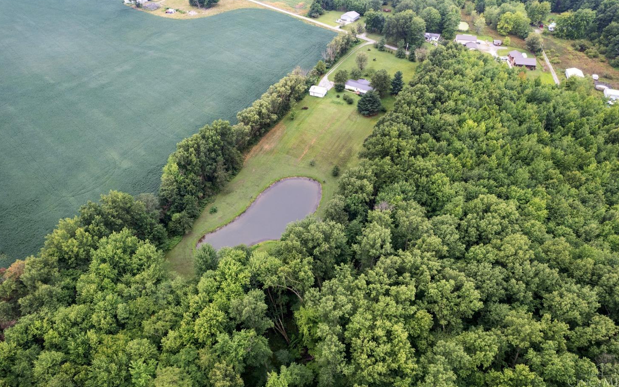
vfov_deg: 53.0
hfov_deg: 77.1
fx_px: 388
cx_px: 315
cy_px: 185
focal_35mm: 23
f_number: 2.8
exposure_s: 1/160
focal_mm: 8.38
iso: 100
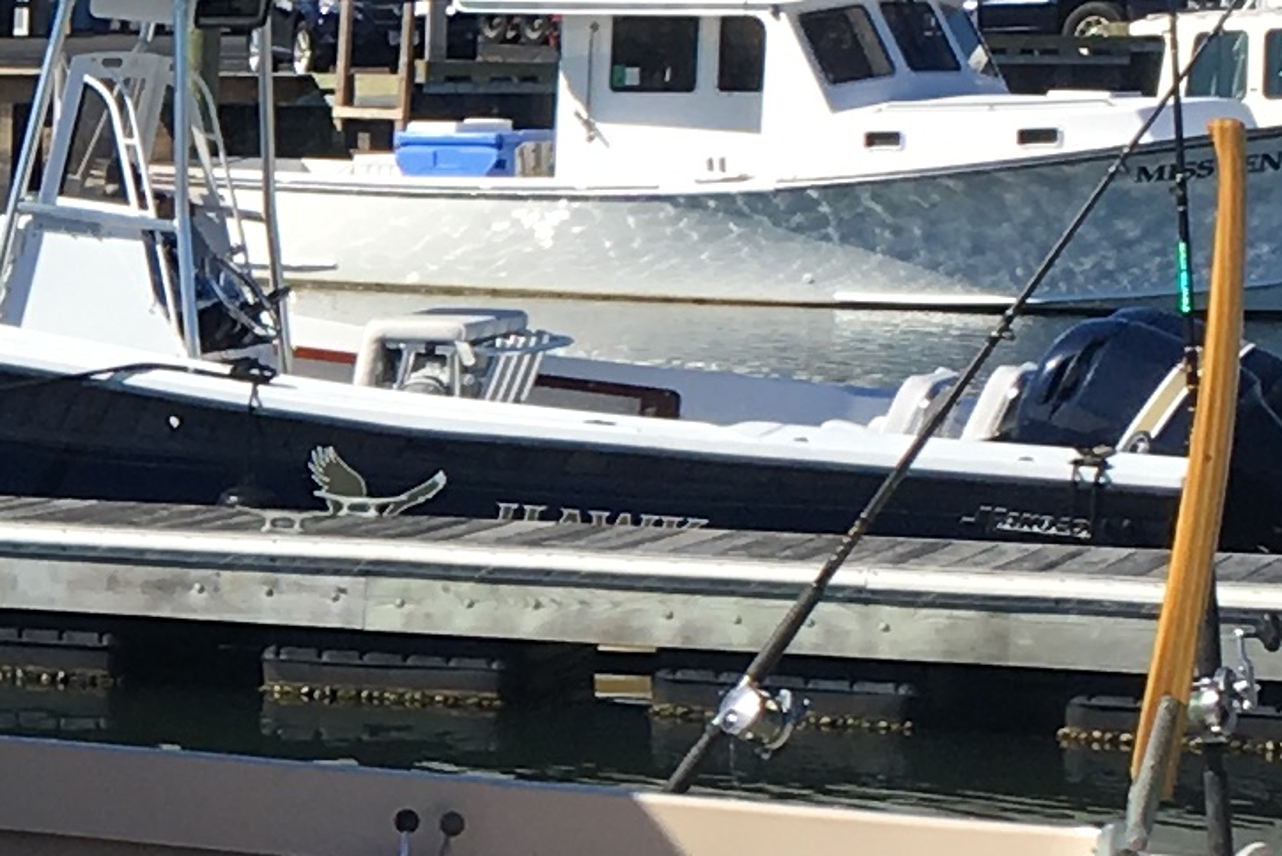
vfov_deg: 8.2
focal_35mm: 168
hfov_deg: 11.7
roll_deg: -0.6
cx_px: -689
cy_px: 695
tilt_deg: -5.2
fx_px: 5983
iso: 25
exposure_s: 1/1603
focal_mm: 4.15
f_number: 2.2
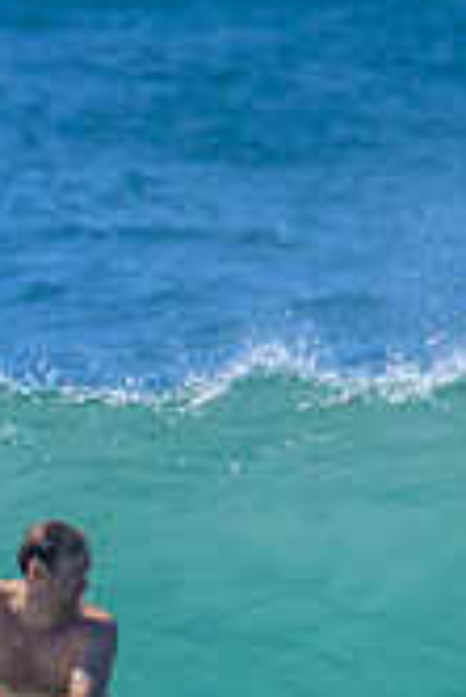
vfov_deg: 0.6
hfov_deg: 0.4
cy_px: 671
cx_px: 154
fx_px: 61825
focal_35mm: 3191
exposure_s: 1/2000
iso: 1000
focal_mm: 800
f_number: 11
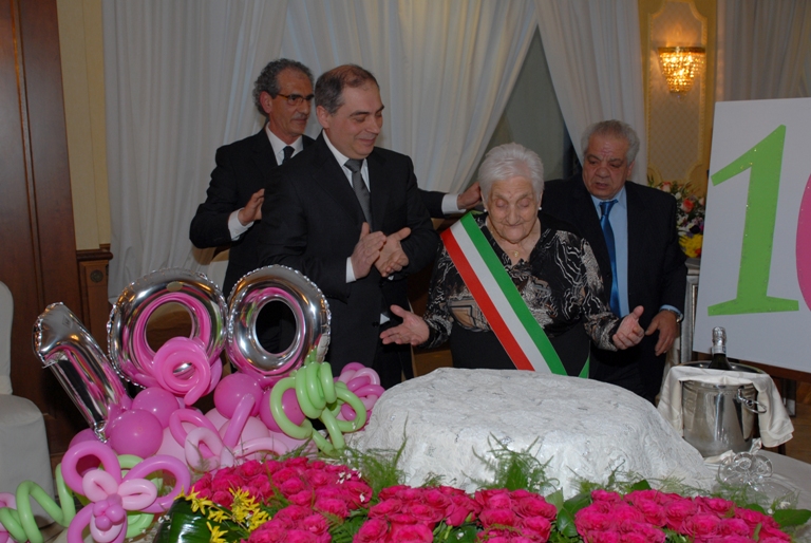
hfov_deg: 53.1
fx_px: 812
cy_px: 272
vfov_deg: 37.0
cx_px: 406
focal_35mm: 36
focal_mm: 24
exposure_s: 1/80
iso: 250
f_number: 5
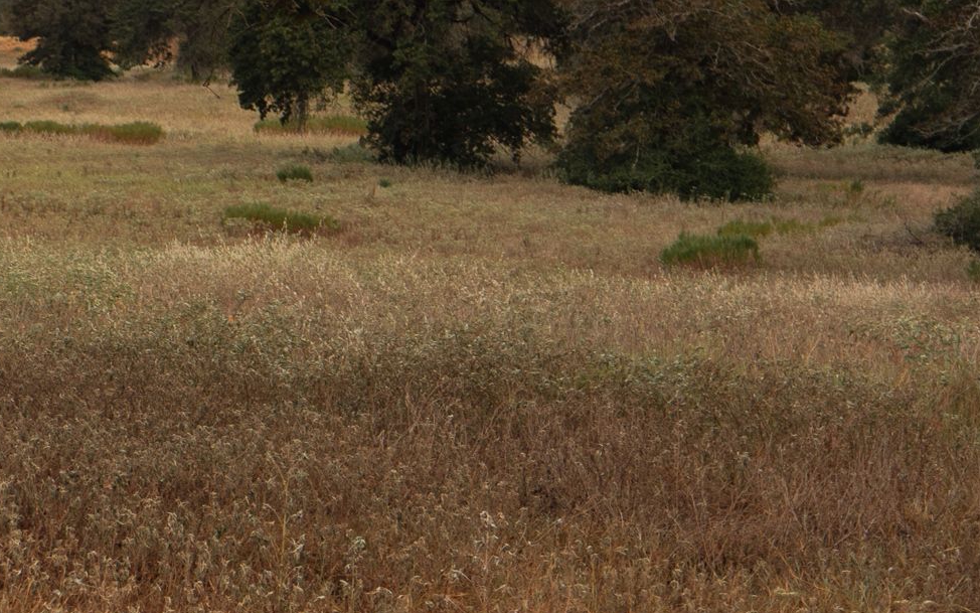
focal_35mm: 157
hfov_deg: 13.0
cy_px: 81
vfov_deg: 8.3
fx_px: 4194
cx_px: -172
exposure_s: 1/100
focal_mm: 60
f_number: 9
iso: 160
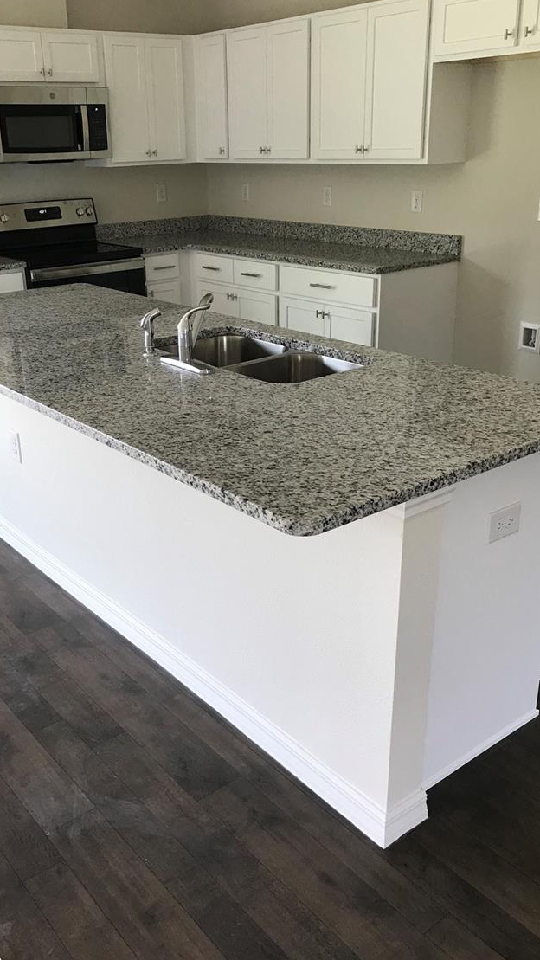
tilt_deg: -19.6
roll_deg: +1.0
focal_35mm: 33
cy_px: 483
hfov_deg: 35.6
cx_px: 229
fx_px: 840
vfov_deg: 59.5
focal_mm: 3.99
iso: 20
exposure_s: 1/40
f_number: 1.8
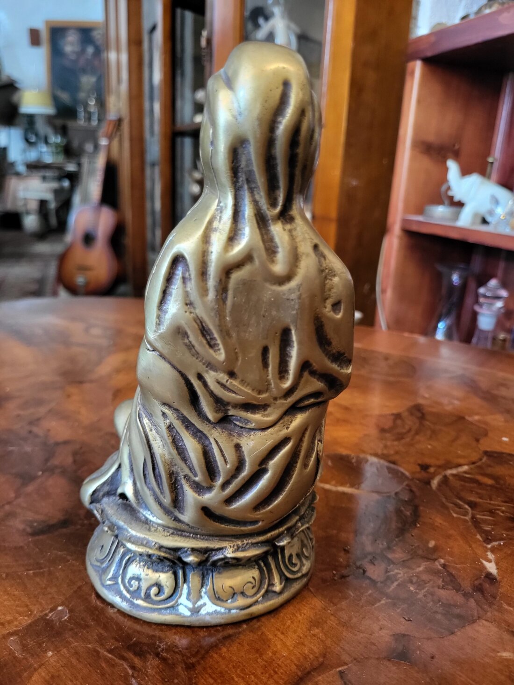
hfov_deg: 53.1
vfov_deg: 67.3
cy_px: 342
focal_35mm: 26
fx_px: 515
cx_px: 257
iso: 400
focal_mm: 5.4
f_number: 1.8
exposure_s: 1/25
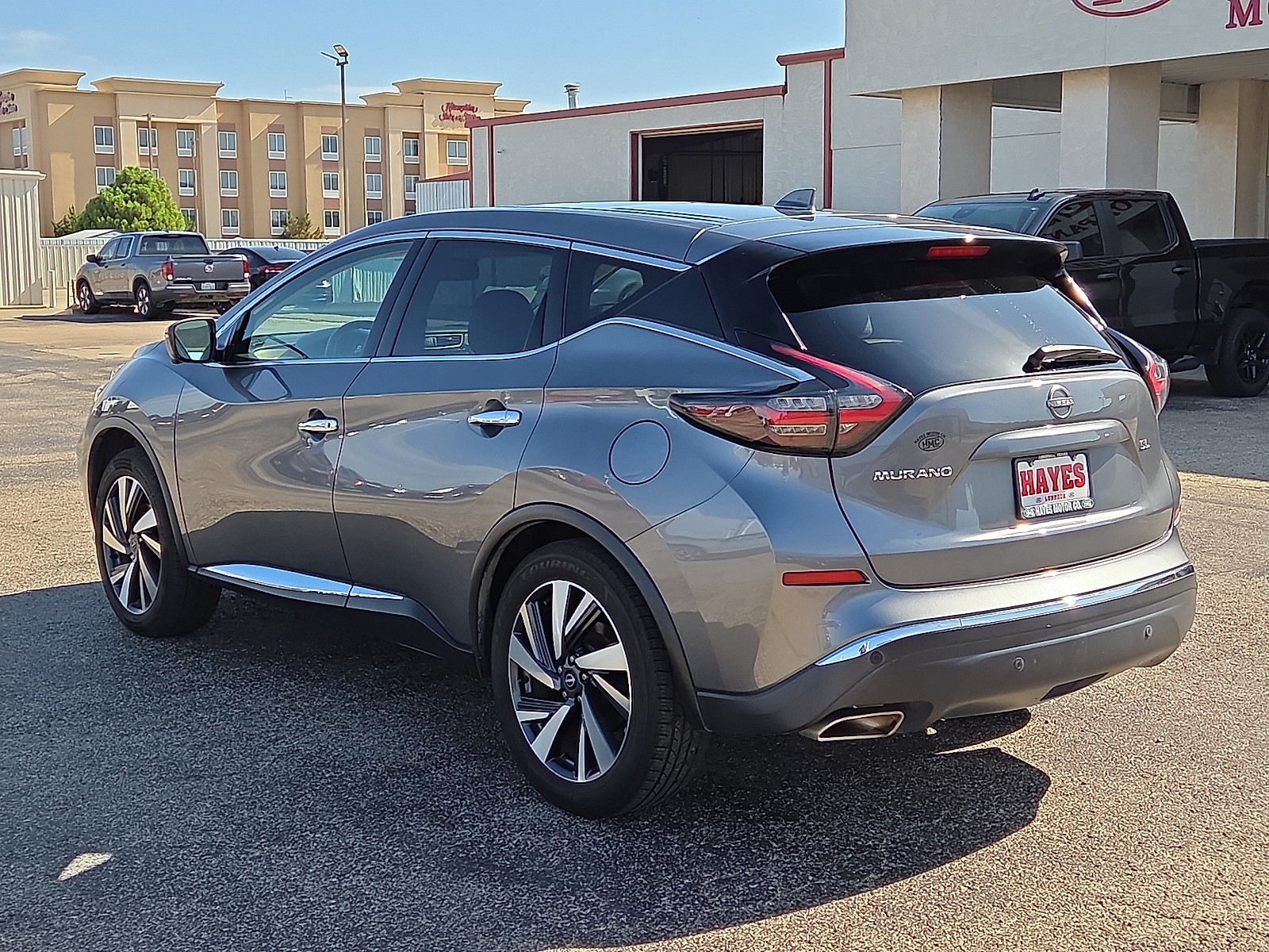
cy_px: 476
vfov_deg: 30.9
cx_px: 634
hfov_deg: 40.4
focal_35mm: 47
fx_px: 1723
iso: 25
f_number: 1.8
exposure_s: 1/1111
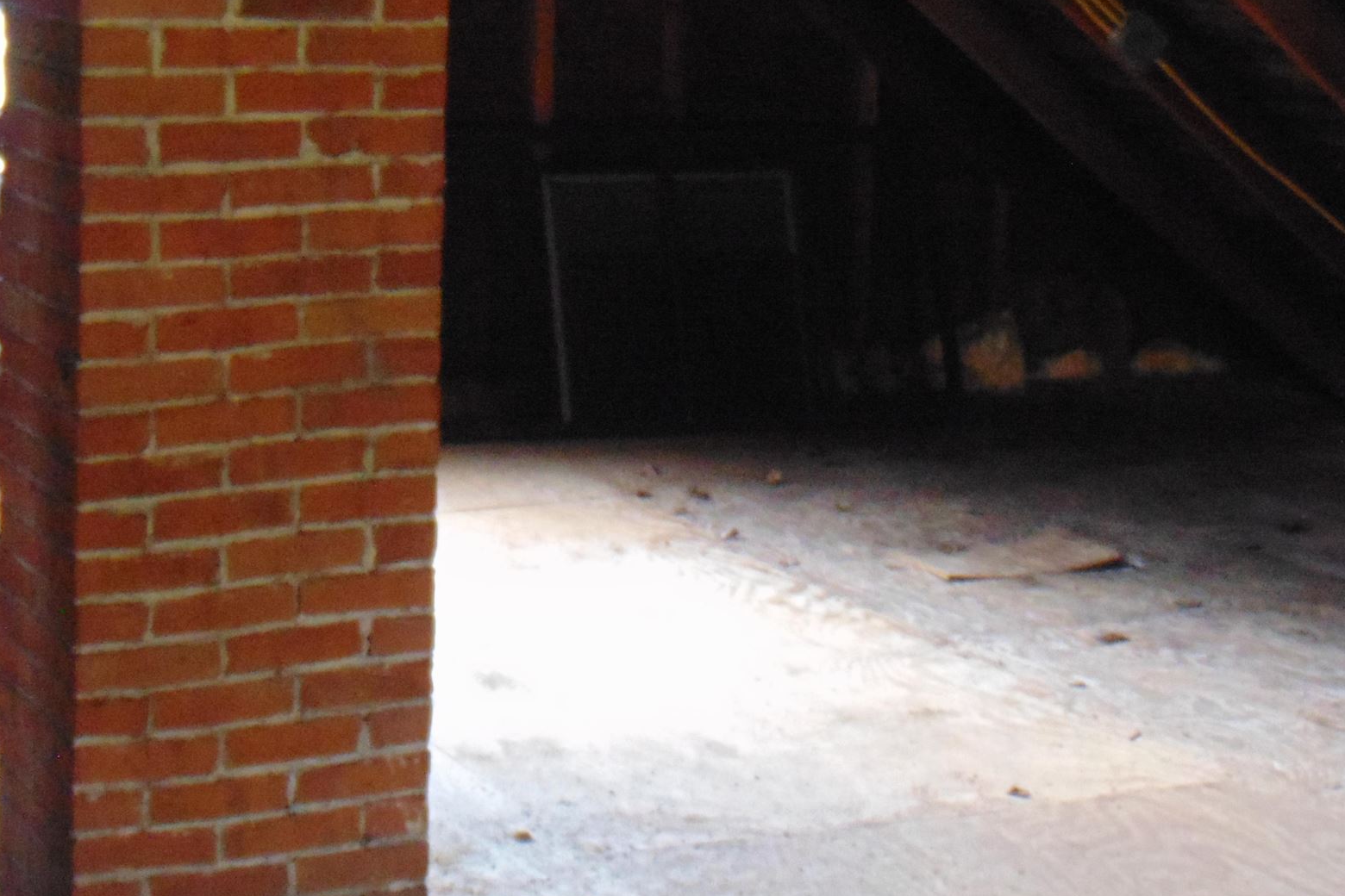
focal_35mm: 86
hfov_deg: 23.6
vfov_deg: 15.8
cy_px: 147
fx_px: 3213
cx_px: 493
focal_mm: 7.6
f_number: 3.3
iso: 400
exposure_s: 1/13
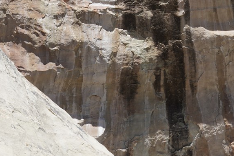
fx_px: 657
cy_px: -42
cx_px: 161
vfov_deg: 13.1
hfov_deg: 20.1
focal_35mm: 101
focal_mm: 29
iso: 100
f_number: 14
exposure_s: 1/80
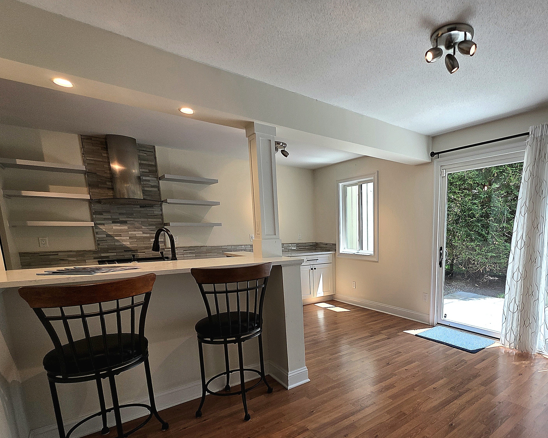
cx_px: 367
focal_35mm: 18
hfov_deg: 83.3
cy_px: 284
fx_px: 292
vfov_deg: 72.0
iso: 40
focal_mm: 2.2
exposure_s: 1/120
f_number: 1.9
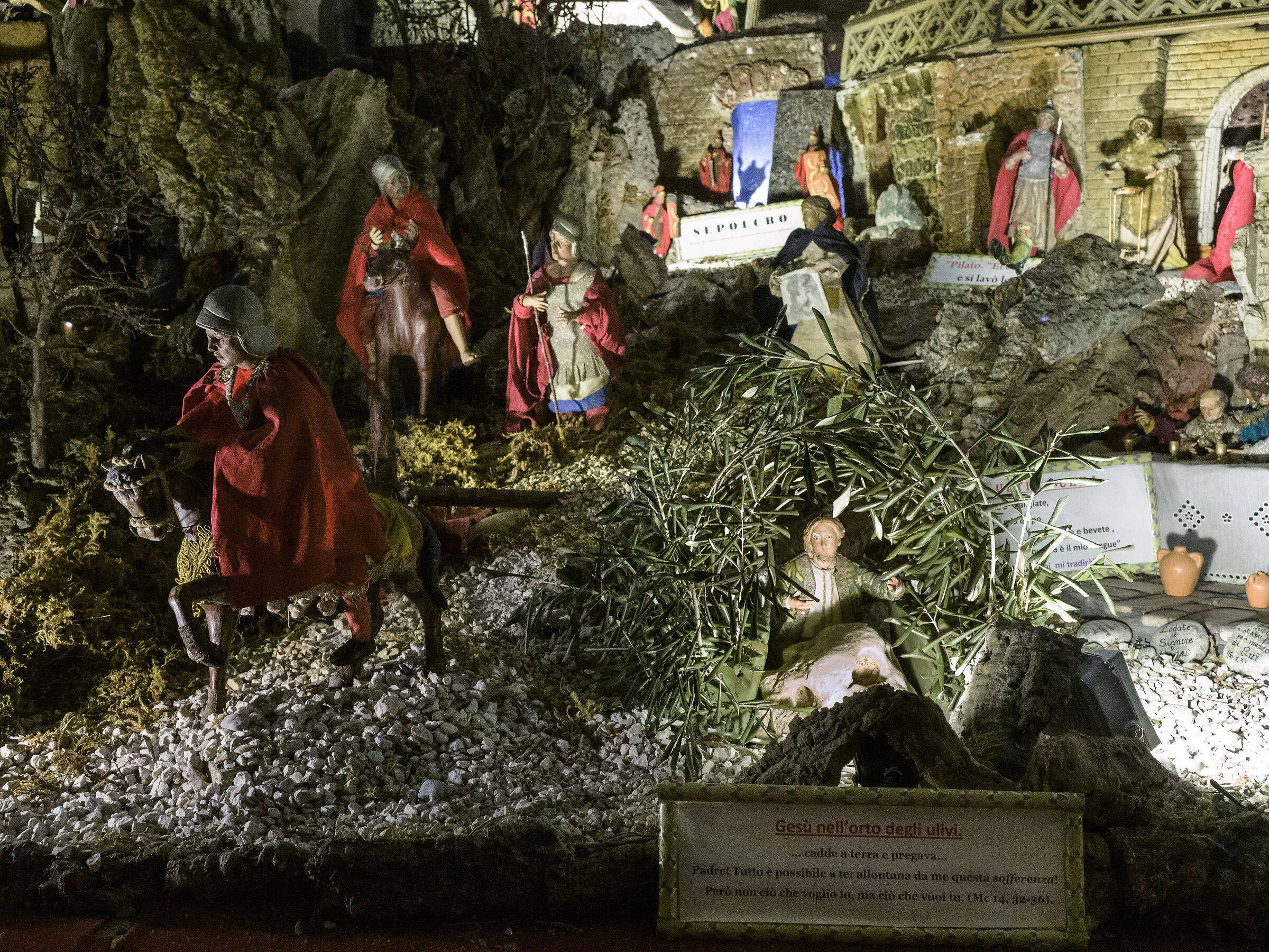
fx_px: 1320
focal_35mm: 36
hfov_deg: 51.4
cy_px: 476
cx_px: 634
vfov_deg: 39.7
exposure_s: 1/40
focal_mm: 18
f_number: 5.6
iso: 6400
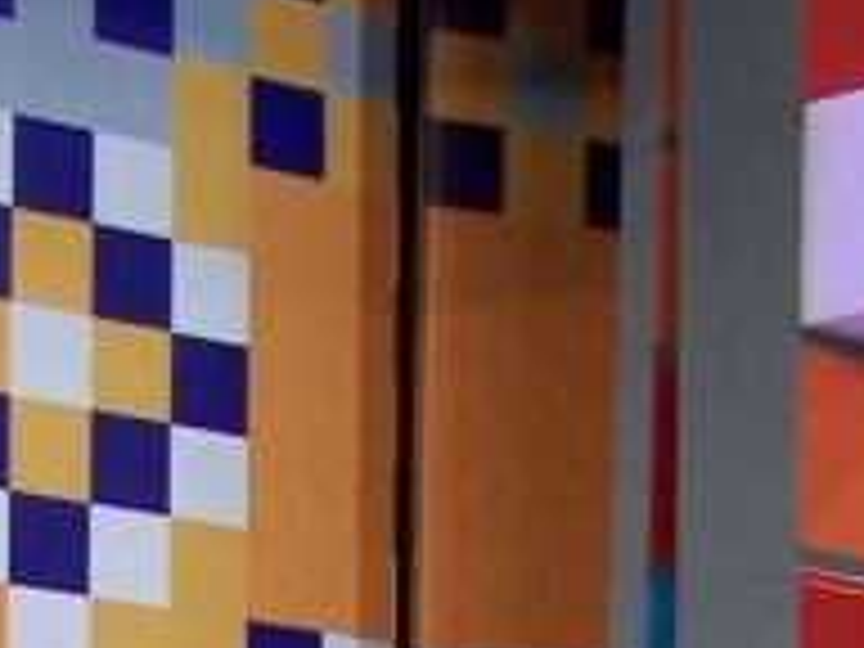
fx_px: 5067
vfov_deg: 6.8
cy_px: 1683
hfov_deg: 9.7
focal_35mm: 203
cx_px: 639
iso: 80
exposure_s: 1/30
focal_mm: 6.3
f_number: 2.8
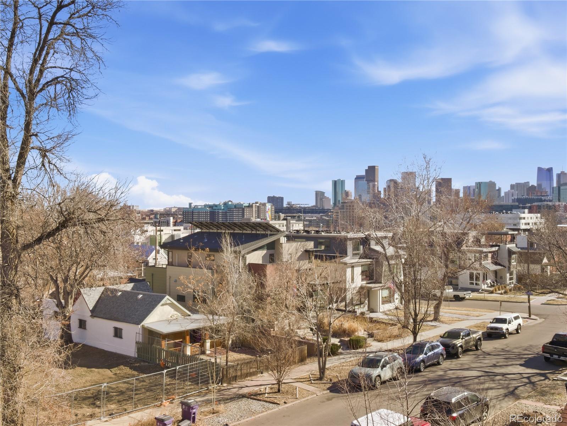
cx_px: 284
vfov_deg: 39.7
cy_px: 213
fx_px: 590
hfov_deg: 51.3
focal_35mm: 36
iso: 100
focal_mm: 18
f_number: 16
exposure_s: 1/30
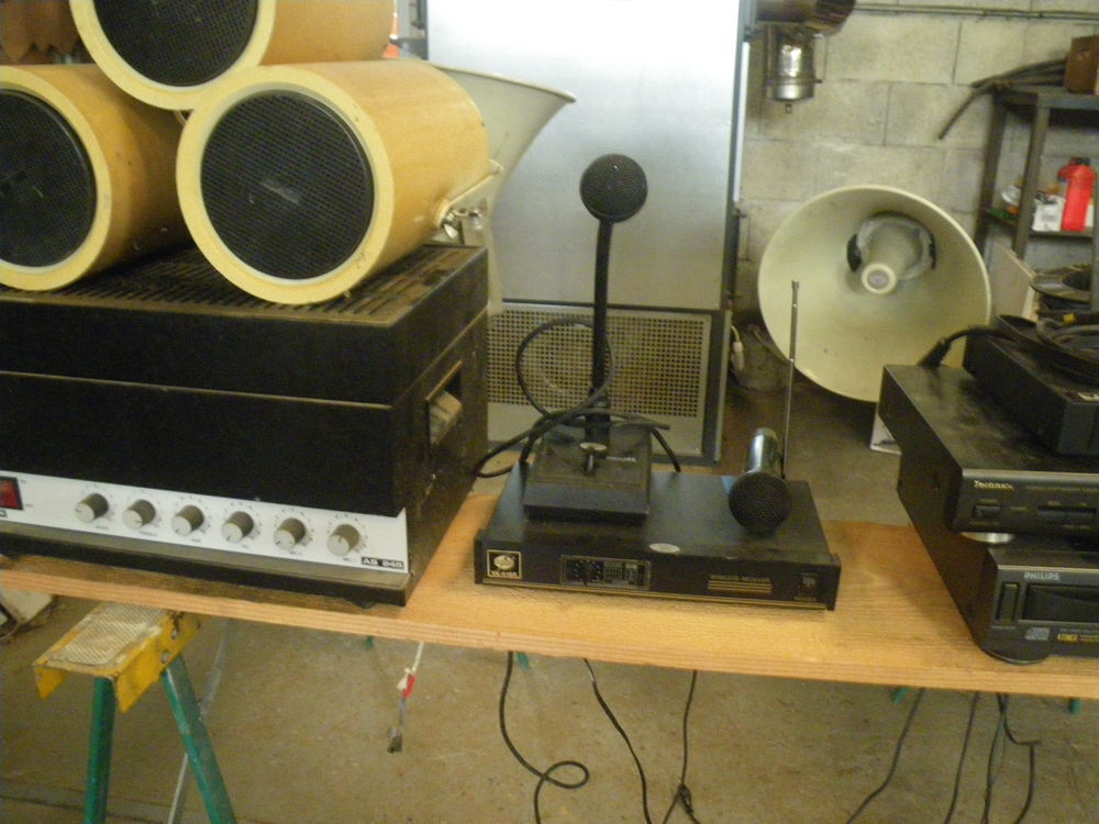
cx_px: 550
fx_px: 889
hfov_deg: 63.4
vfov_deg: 49.7
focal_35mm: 28
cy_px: 412
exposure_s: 1/5
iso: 800
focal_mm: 5
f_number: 3.5
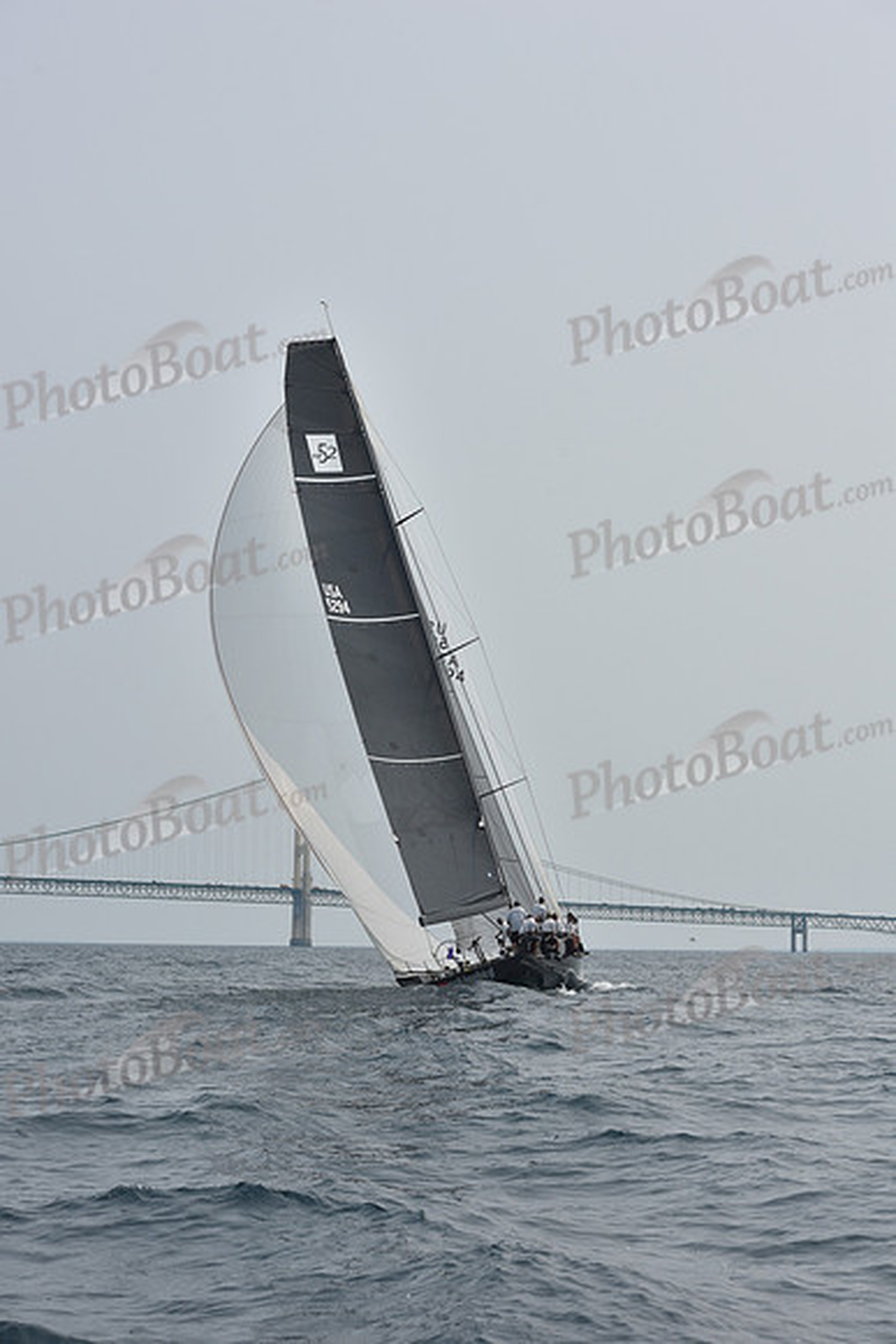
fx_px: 2612
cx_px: 448
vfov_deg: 28.8
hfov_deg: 19.5
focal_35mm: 70
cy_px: 672
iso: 250
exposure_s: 1/1250
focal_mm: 70
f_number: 9
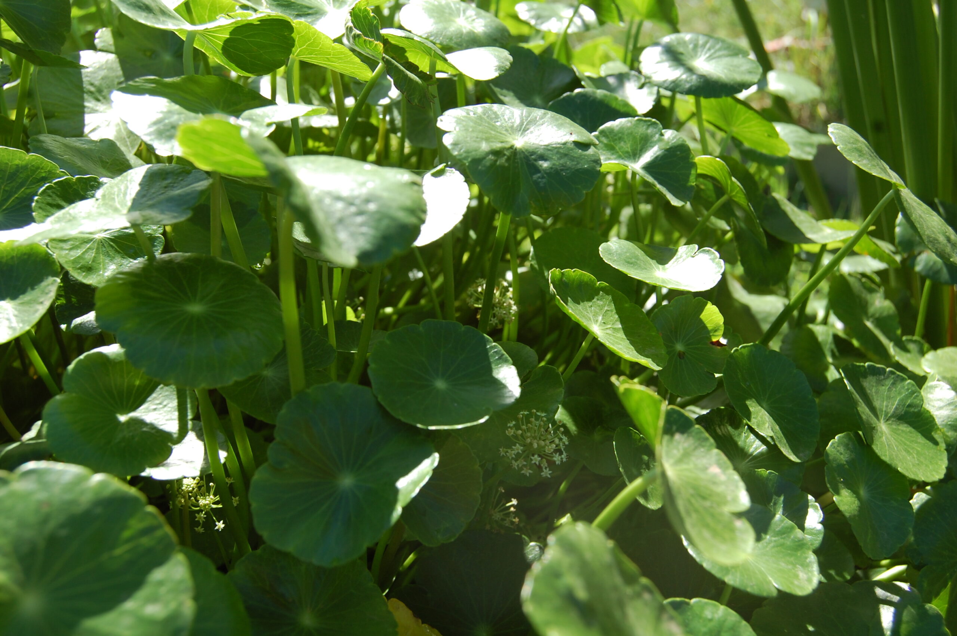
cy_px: 318
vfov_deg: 34.1
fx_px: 1036
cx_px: 478
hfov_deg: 49.6
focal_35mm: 39
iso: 200
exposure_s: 1/200
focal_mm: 26
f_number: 7.1
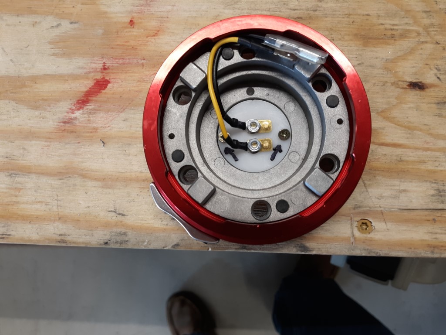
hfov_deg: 63.4
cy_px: 168
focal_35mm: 28
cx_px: 223
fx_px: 361
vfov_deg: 49.7
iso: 40
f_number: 1.7
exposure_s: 1/40
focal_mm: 3.7
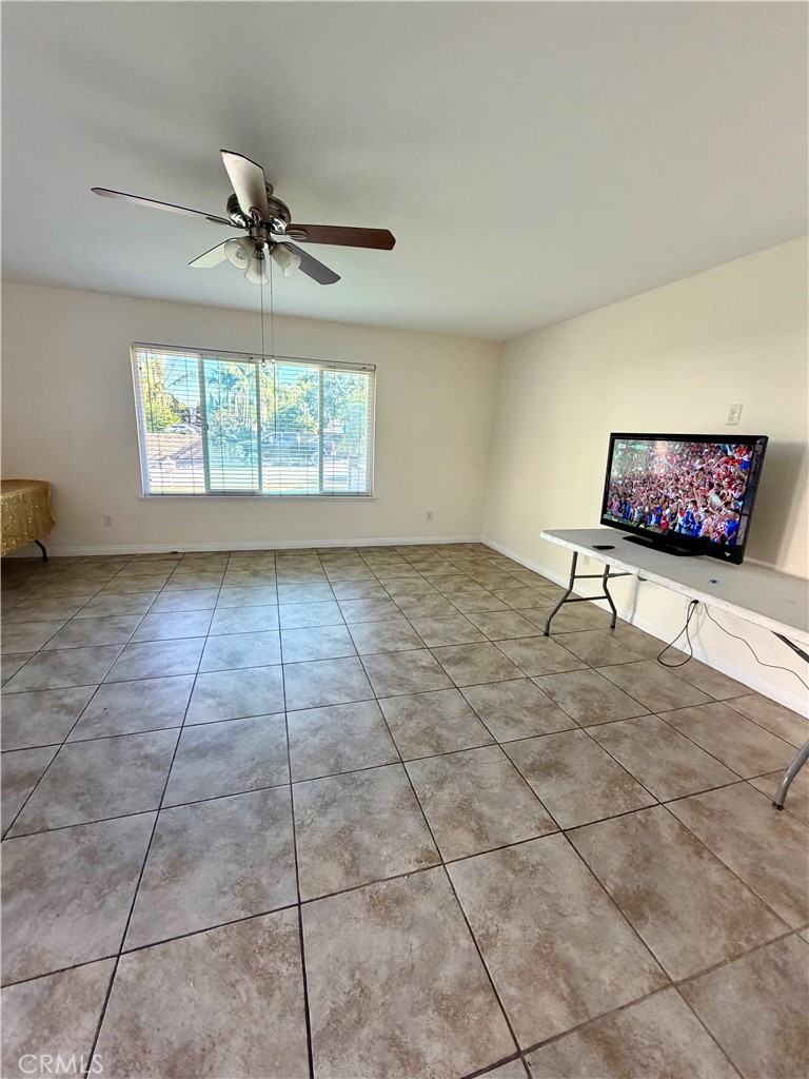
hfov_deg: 85.7
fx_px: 436
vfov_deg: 102.1
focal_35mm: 14
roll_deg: -3.1
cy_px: 540
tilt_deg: -12.9
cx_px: 404
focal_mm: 2.22
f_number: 2.2
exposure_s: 1/120
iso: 250
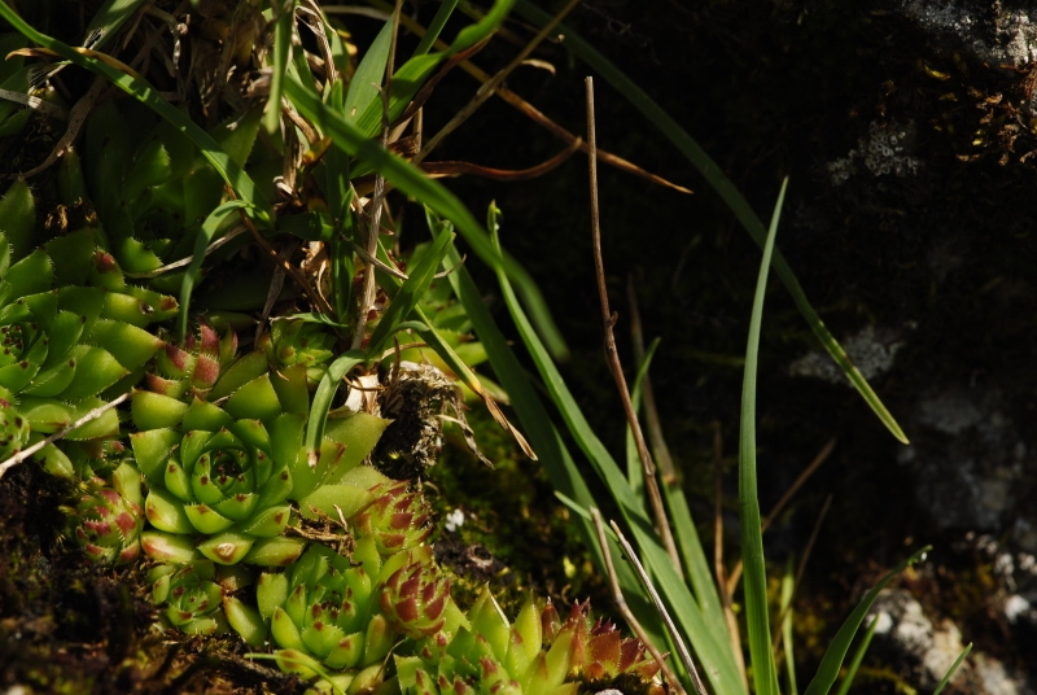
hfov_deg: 16.0
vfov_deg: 10.8
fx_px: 3678
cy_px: 348
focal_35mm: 128
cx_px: 518
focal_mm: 85
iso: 100
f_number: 10
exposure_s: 1/160
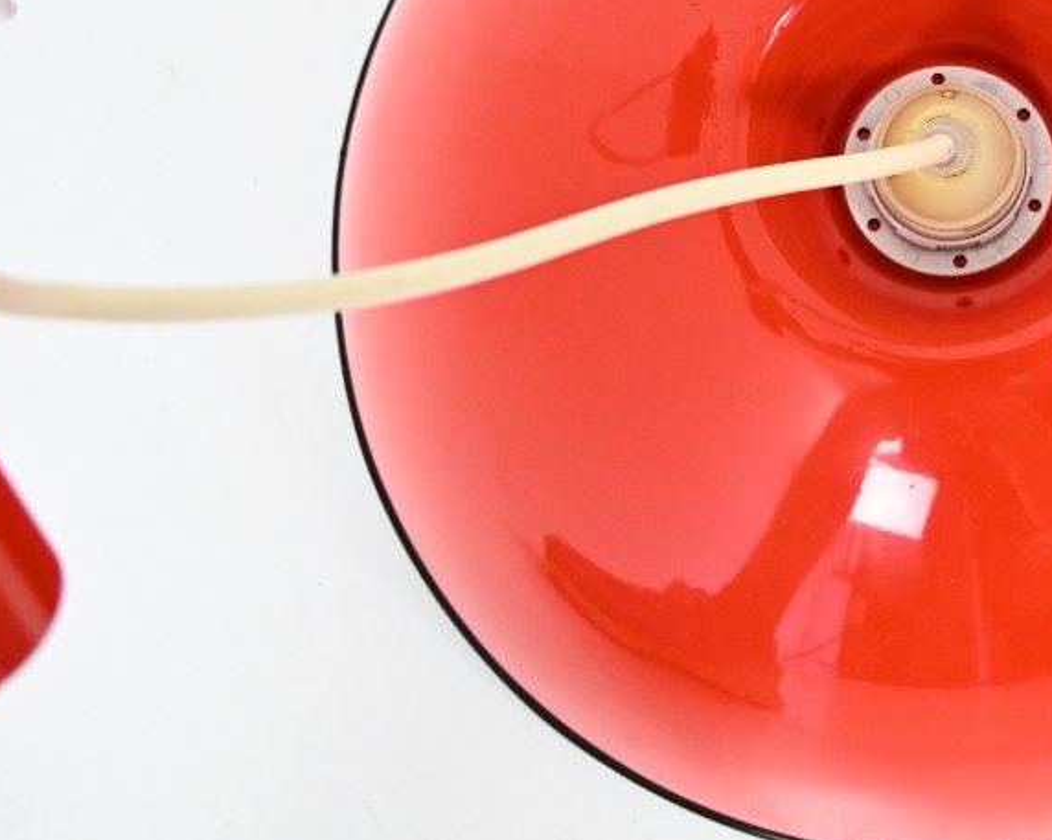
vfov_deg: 22.8
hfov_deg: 27.4
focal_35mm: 66
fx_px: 2069
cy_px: 221
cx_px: 966
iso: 2500
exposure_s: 1/125
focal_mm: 22.5
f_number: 3.8
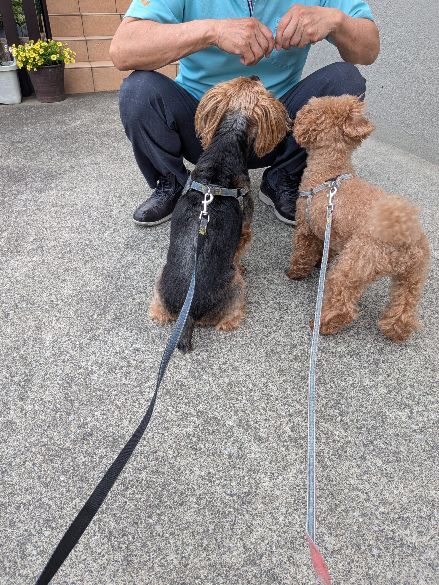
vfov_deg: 71.6
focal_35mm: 24
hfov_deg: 56.8
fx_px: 406
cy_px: 292
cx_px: 220
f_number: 1.7
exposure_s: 1/243
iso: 36
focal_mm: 4.53
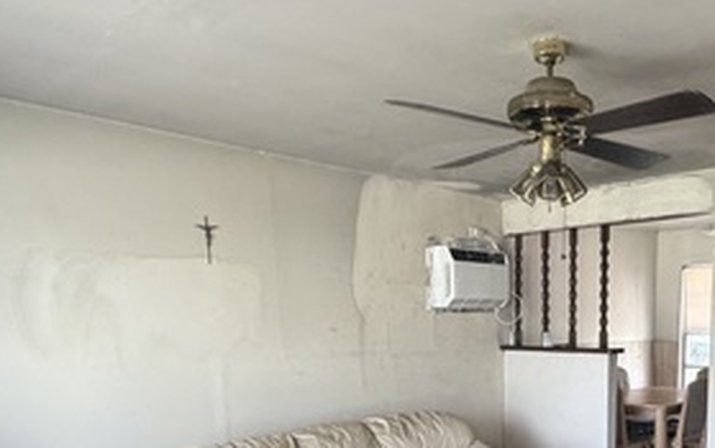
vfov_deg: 34.6
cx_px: 541
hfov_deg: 53.9
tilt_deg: -8.4
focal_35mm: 34
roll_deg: -0.3
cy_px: 428
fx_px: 663
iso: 320
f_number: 2.2
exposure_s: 1/121
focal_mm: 2.22
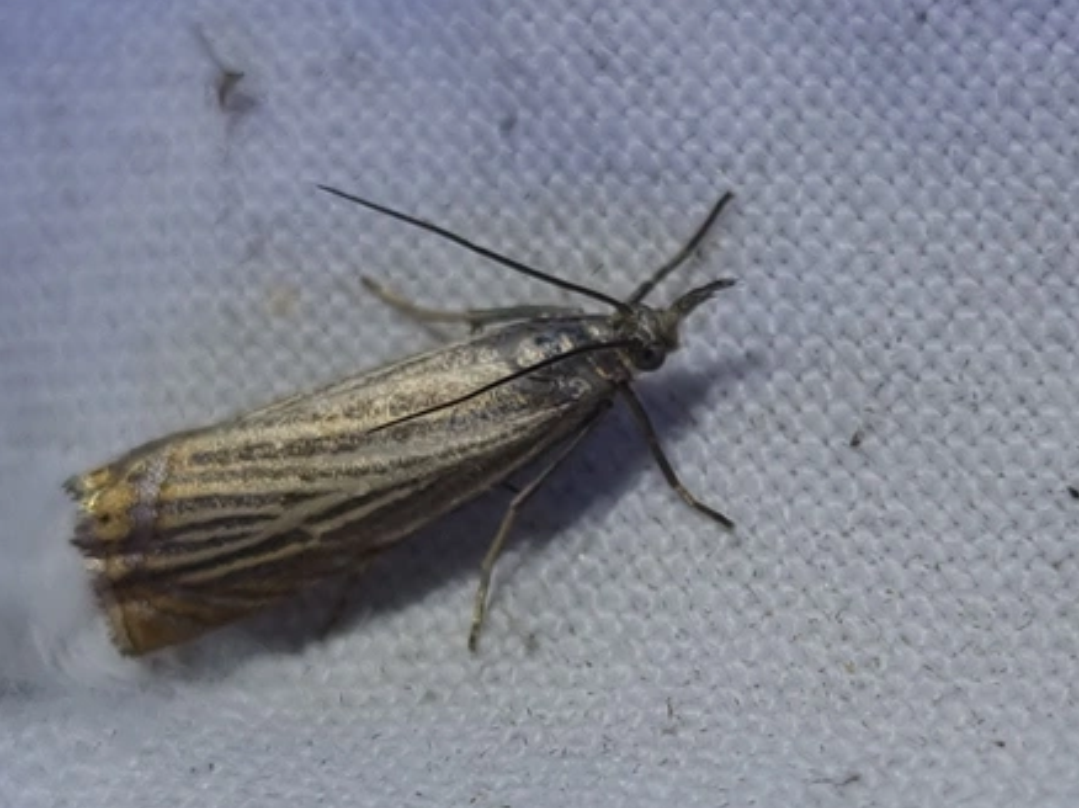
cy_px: 450
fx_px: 1184
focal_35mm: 38
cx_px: 372
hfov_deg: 48.3
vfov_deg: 37.6
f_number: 1.8
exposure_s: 1/135
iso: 50
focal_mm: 5.4
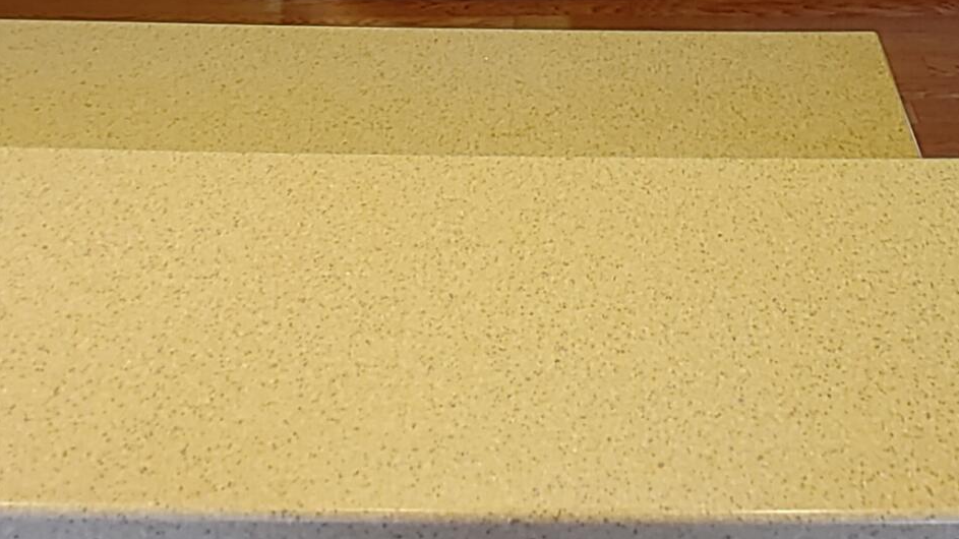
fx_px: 1322
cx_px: 694
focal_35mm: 52
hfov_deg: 39.0
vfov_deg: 19.5
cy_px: -309
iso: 150
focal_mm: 1.78
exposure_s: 1/30
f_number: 1.9
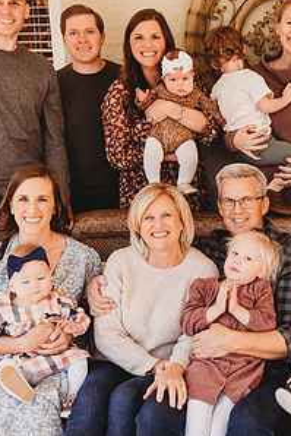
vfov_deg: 38.8
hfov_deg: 26.0
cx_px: 239
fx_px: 618
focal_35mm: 51
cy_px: 193
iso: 250
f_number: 4.5
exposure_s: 1/200
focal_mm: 24
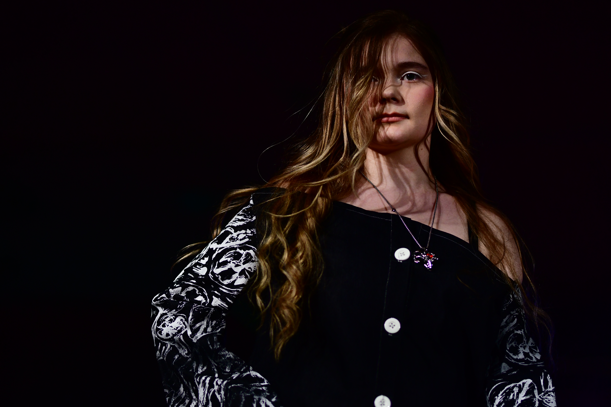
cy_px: 204
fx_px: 2155
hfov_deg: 16.1
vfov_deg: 10.8
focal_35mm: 127
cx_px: 306
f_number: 1.4
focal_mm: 85
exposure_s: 1/1600
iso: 1000
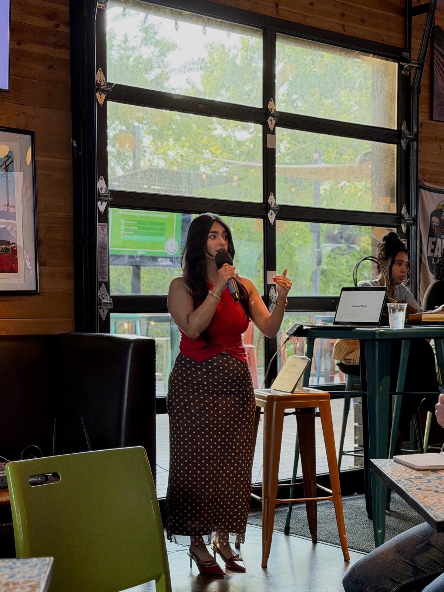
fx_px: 821
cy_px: 296
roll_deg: +0.4
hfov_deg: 30.3
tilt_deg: -1.1
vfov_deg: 39.7
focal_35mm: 48
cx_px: 222
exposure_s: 1/120
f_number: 1.78
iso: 320
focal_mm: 6.76
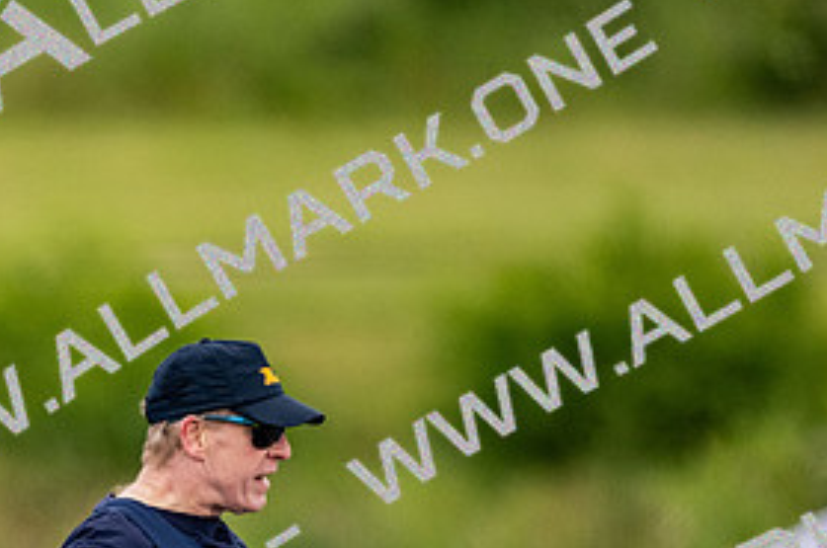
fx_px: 42953
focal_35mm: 1873
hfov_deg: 1.1
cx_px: 130
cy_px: 554
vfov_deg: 0.7
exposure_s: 1/2500
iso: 900
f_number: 4
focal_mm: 600
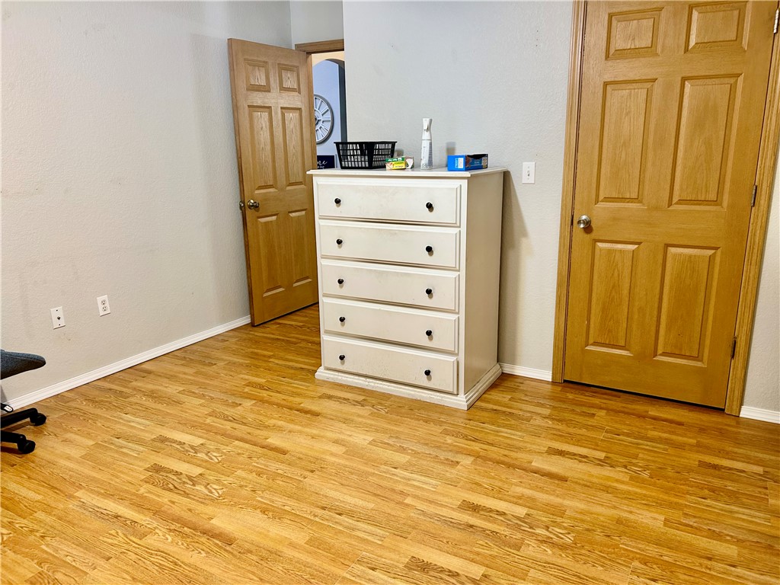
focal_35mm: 26
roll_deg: +1.2
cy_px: 292
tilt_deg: -14.4
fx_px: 586
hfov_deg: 67.3
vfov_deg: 53.1
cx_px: 390
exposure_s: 1/60
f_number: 1.5
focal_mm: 5.7
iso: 100
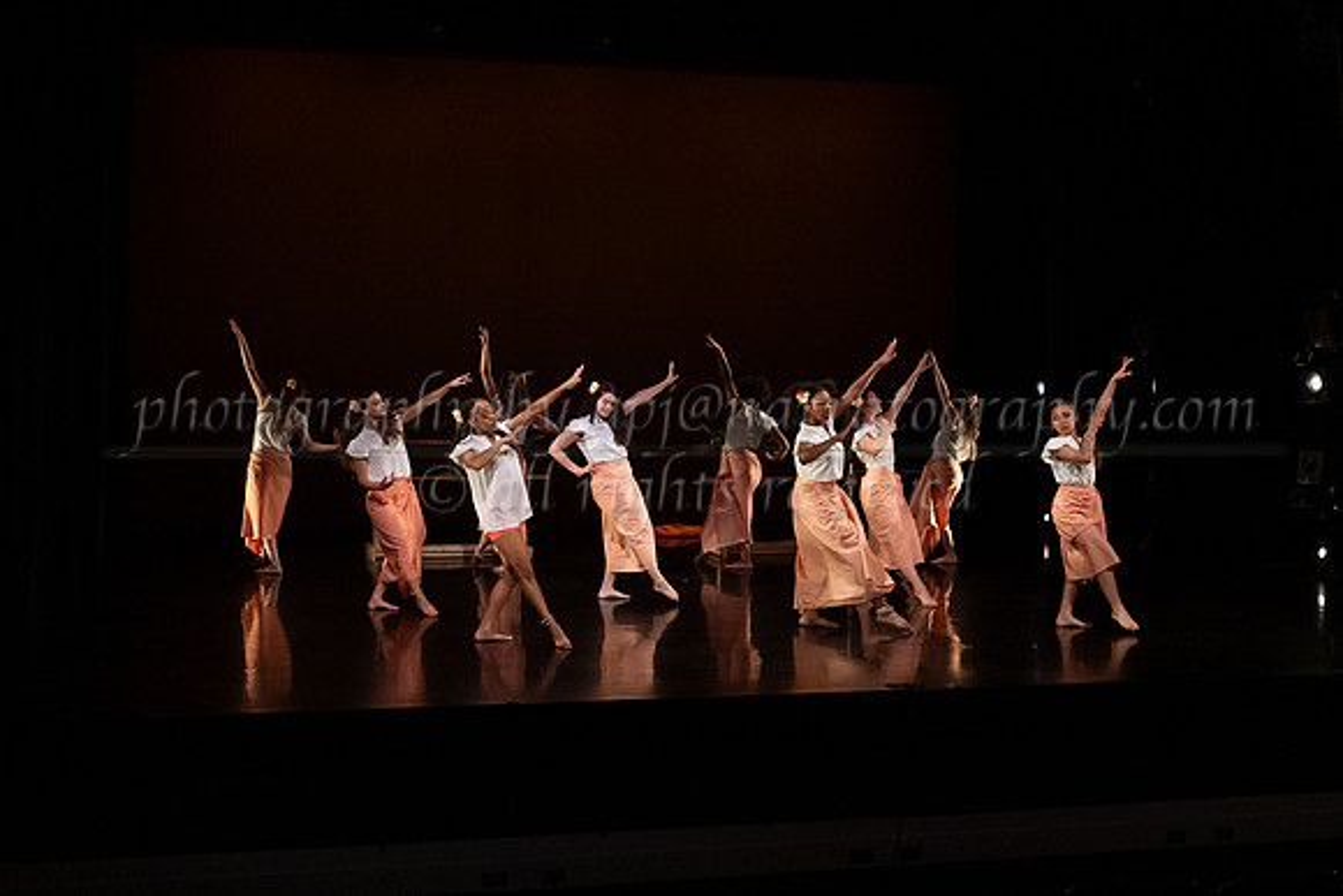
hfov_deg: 45.9
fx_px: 1586
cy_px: 473
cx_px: 624
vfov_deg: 31.5
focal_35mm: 43
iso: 4000
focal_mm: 34.5
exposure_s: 1/400
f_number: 4
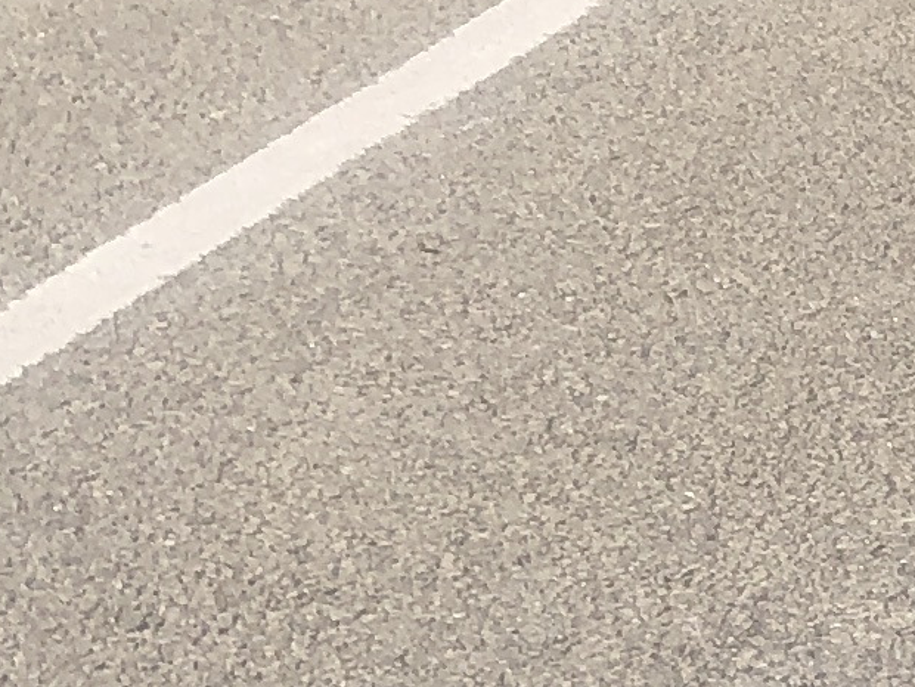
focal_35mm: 182
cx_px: 2414
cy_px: -151
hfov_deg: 9.3
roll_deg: +0.7
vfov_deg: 8.1
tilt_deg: -16.6
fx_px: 4811
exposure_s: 1/2667
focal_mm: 4
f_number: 1.8
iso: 20
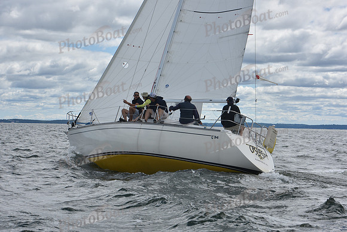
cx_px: 174
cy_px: 116
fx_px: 945
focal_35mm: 98
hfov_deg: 20.8
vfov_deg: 14.0
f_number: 11
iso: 250
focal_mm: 98
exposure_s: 1/800
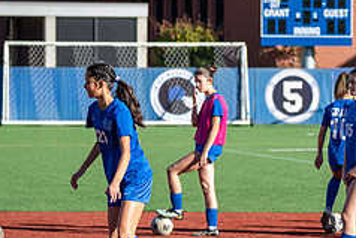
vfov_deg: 5.9
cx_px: 459
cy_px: 113
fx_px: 2296
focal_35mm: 232
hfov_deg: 8.7
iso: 90
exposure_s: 1/1000
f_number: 2.8
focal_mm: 70
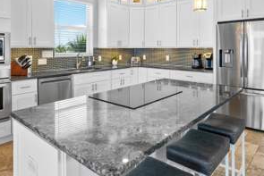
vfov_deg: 48.0
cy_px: 47
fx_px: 191
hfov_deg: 69.3
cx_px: 125
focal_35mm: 26
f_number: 8
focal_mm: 16
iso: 400
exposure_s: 1/40
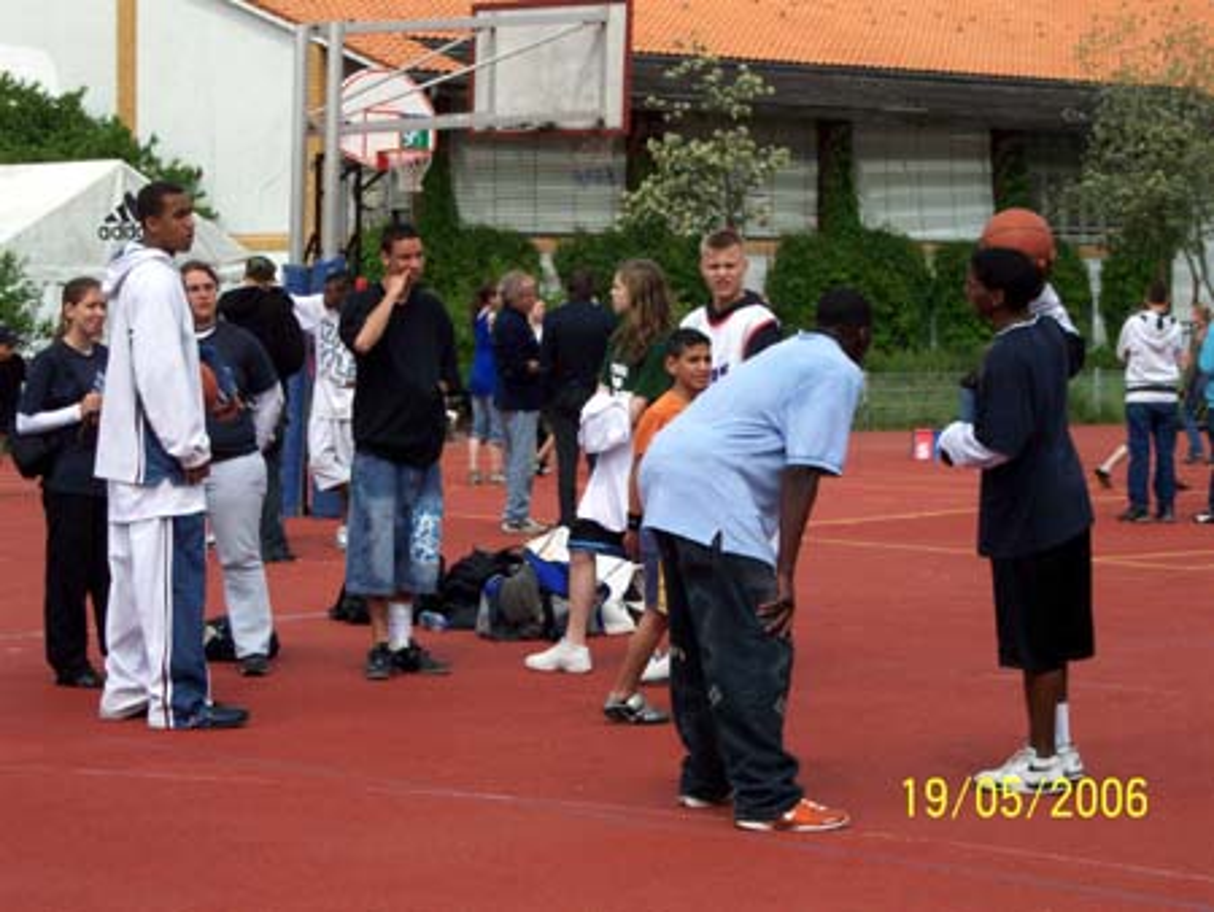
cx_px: 607
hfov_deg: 19.4
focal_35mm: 101
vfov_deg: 14.7
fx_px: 3544
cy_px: 456
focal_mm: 21.3
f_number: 8
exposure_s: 1/250
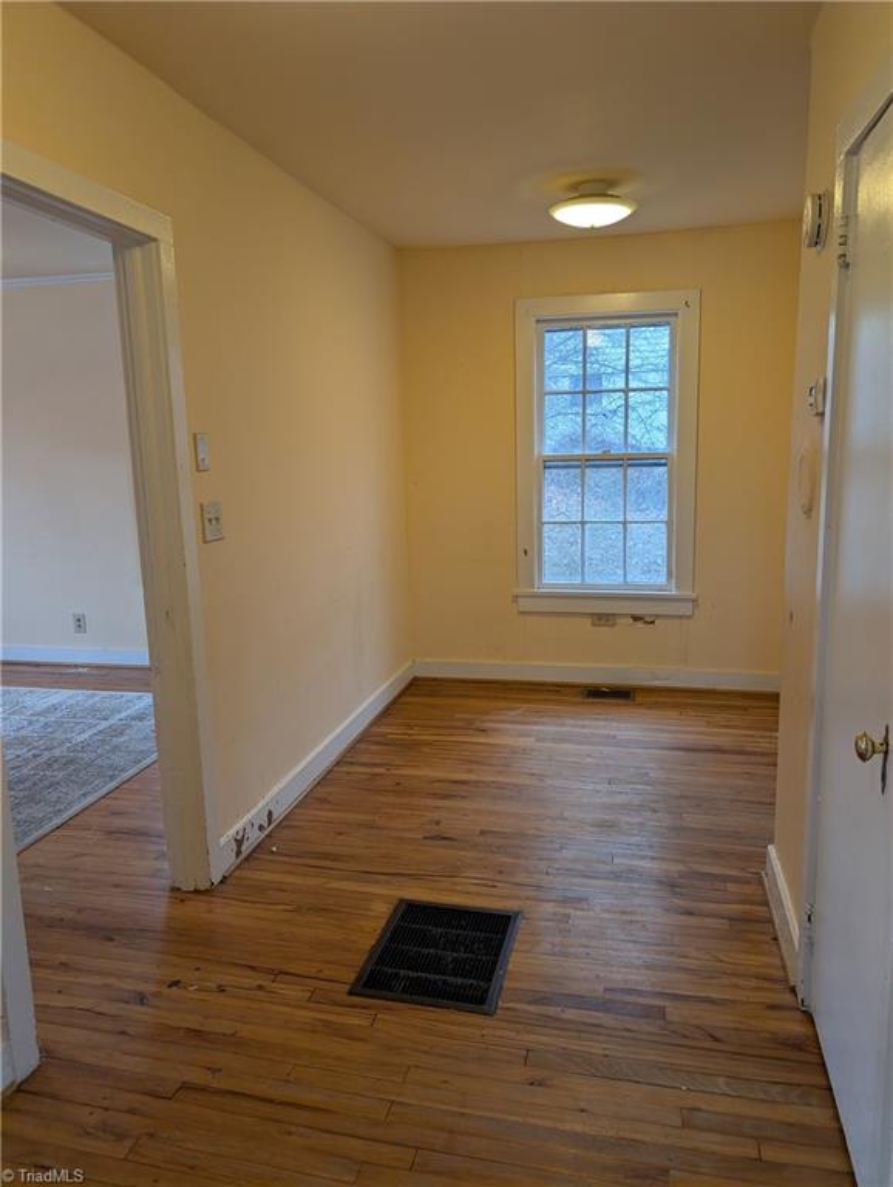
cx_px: 446
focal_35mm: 24
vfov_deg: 71.5
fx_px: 824
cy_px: 594
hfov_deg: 56.9
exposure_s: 1/60
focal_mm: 6.9
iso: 34
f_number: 1.68
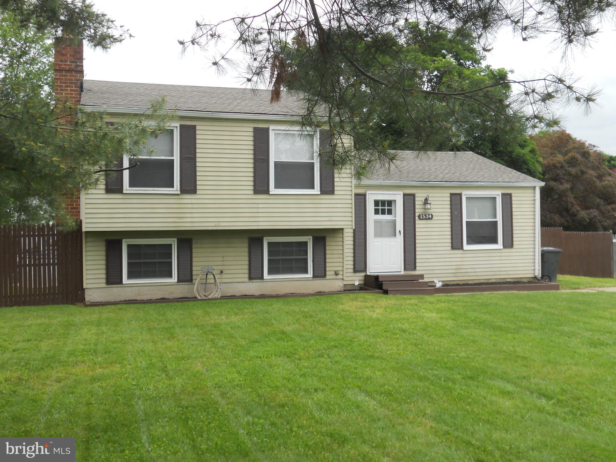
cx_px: 308
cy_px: 231
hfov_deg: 49.0
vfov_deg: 37.7
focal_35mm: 38
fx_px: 676
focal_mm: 6.9
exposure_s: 1/200
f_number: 3.9
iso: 80
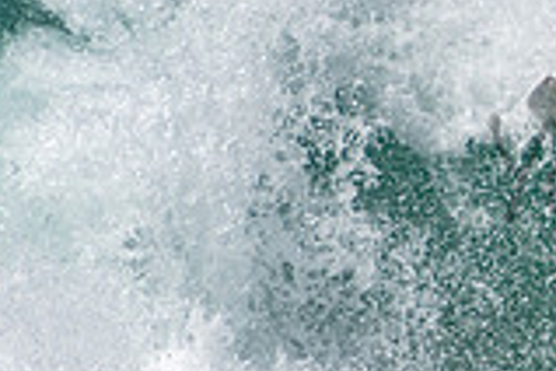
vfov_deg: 0.6
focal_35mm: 2195
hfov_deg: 0.9
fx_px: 33898
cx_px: 850
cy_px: 138
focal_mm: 400
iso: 280
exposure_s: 1/2000
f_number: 5.6
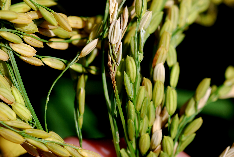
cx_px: 117
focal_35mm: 90
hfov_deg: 22.6
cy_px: 78
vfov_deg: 15.2
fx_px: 586
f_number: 8
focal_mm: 60
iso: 100
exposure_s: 1/320
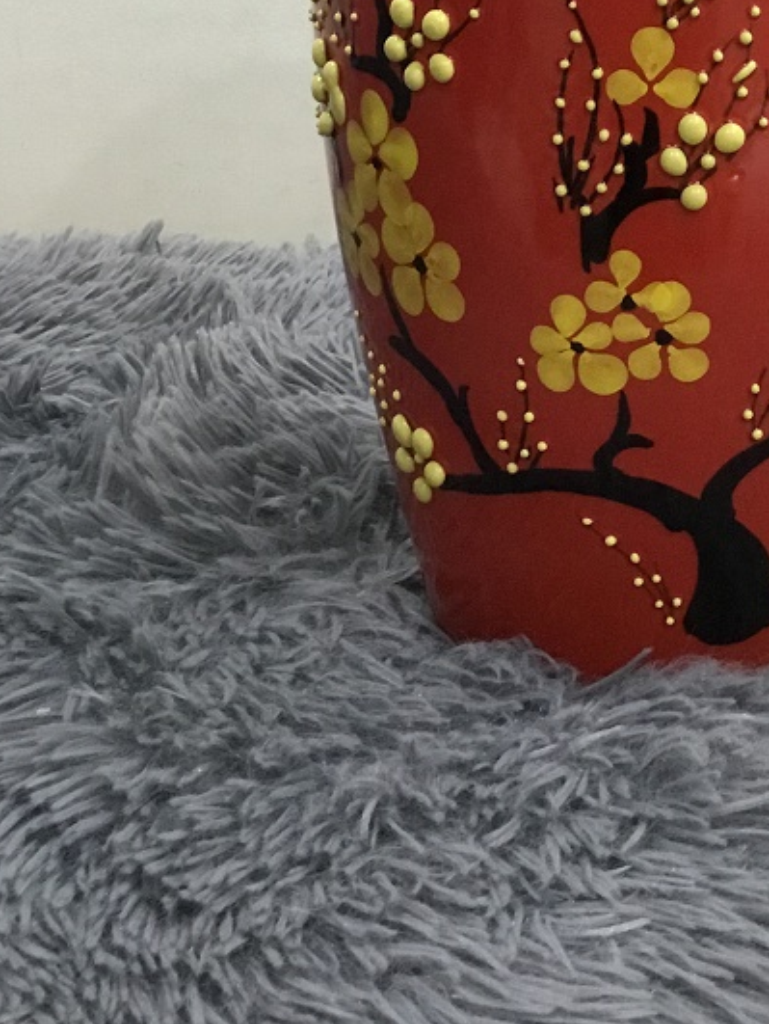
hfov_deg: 20.8
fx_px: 2071
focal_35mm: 70
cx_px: 624
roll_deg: -0.1
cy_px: -21
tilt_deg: -9.2
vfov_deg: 26.2
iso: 160
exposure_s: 1/33
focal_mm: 3.3
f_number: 2.4
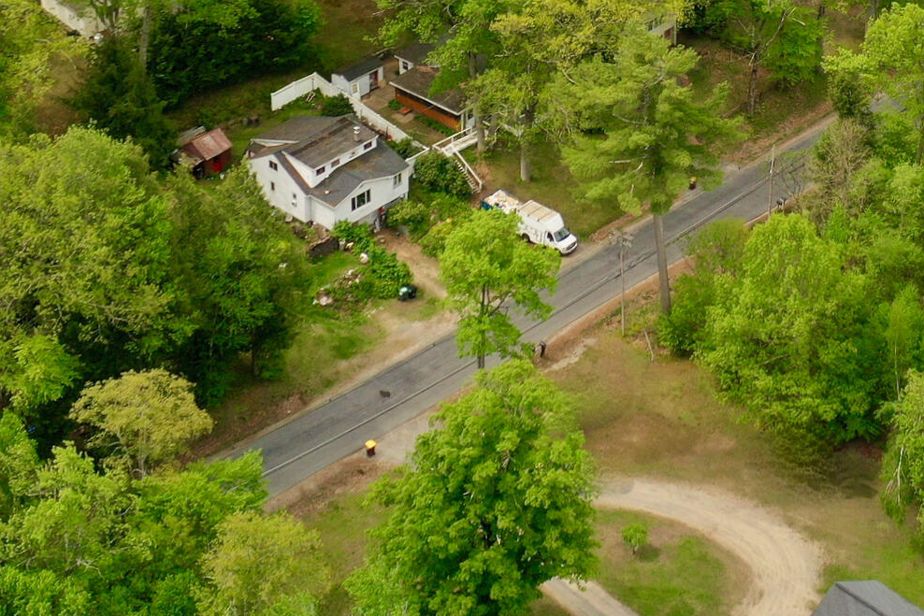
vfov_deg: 15.0
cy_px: -293
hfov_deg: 23.1
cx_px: 880
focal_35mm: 85
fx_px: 2182
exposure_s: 1/50
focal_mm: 10.26
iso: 100
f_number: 3.5
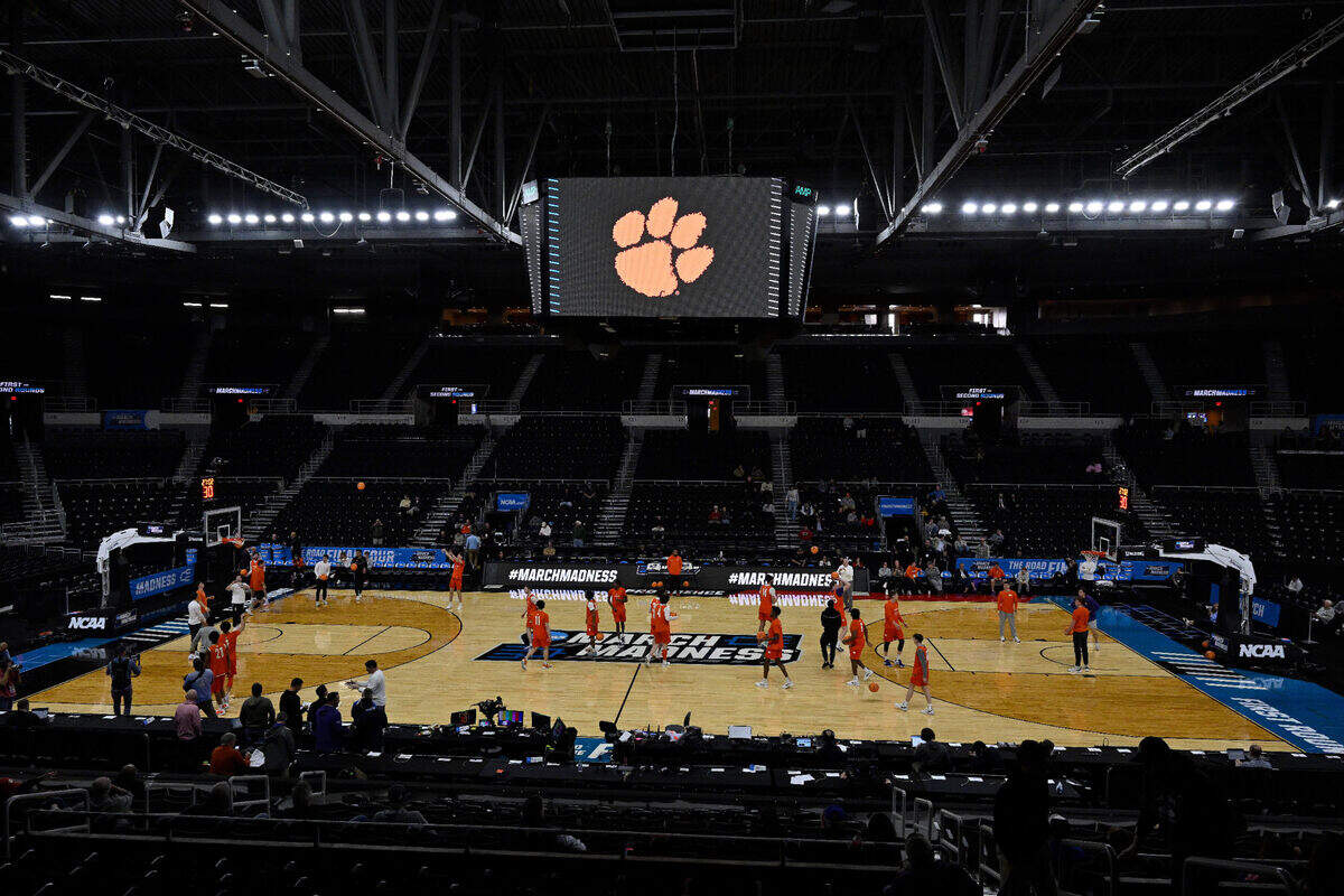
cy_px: 448
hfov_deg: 73.7
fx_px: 896
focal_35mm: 24
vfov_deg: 53.1
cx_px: 672
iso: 4000
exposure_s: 1/800
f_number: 5.6
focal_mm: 24
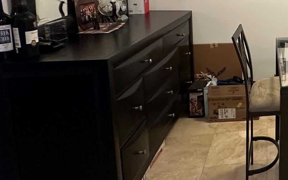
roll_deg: -1.4
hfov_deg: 38.6
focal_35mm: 38
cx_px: 342
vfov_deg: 31.5
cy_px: 9
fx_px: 298
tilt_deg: -7.4
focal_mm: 2.22
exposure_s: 1/60
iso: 250
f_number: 2.2
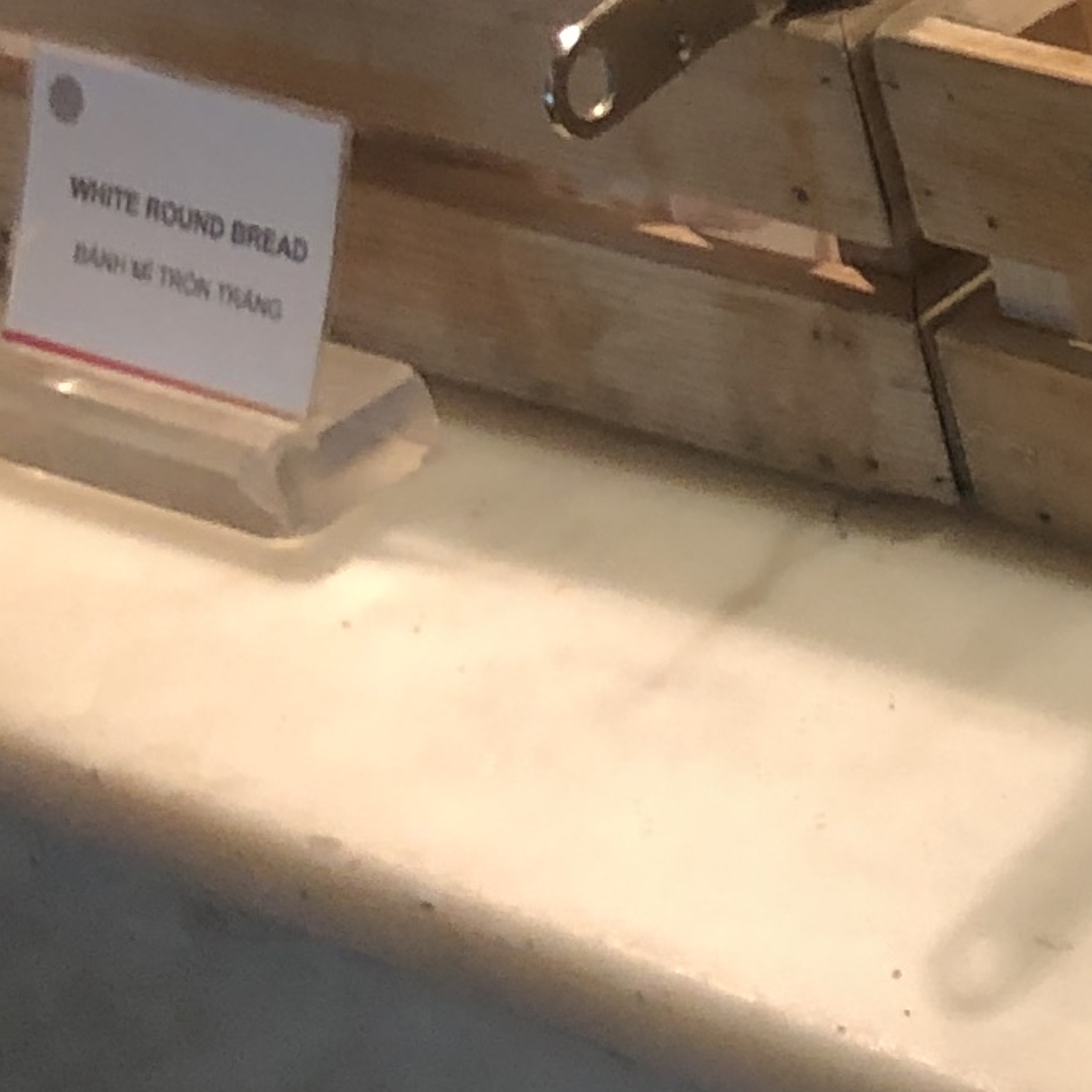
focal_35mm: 147
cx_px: 2993
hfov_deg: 9.8
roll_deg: +3.4
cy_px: 225
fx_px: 5246
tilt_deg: -32.6
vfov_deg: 11.8
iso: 40
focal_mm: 3.99
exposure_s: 1/33
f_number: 1.8
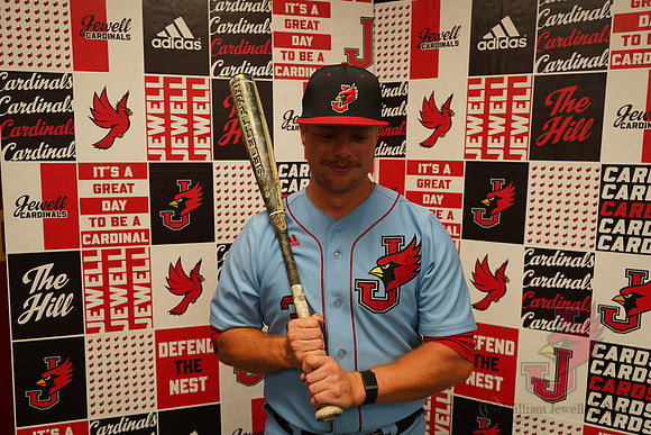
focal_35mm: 29
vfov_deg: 45.0
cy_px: 218
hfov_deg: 63.6
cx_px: 326
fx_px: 525
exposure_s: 1/160
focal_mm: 29
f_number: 4
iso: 800
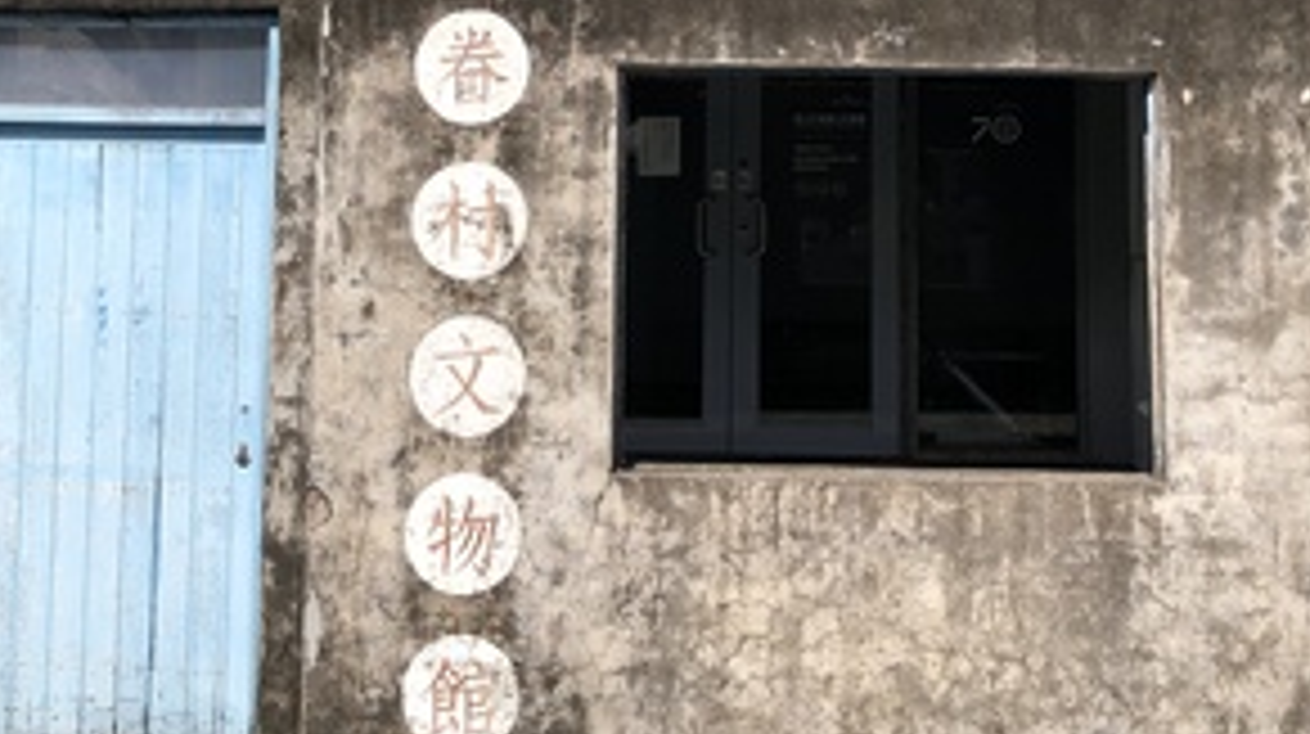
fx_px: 2186
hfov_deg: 33.3
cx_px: 765
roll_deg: +0.6
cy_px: -81
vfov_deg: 18.3
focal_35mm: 63
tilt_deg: +5.8
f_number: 1.8
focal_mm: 3.99
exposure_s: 1/2525
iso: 20
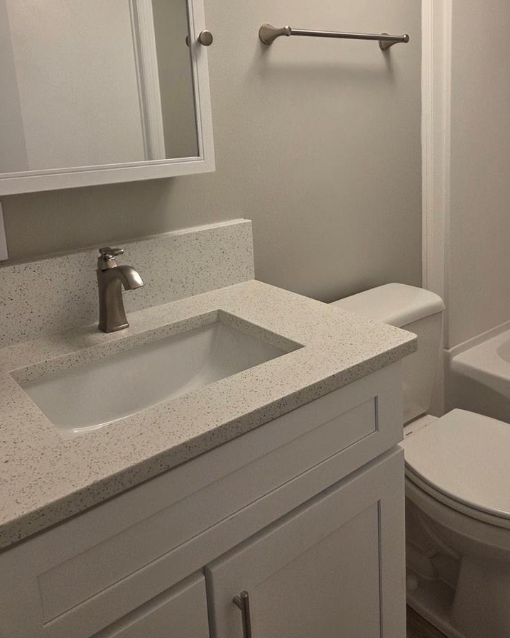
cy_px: 217
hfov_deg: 48.3
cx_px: 300
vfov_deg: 57.6
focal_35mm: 30
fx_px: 566
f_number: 1.8
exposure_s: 1/120
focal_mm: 5.4
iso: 160
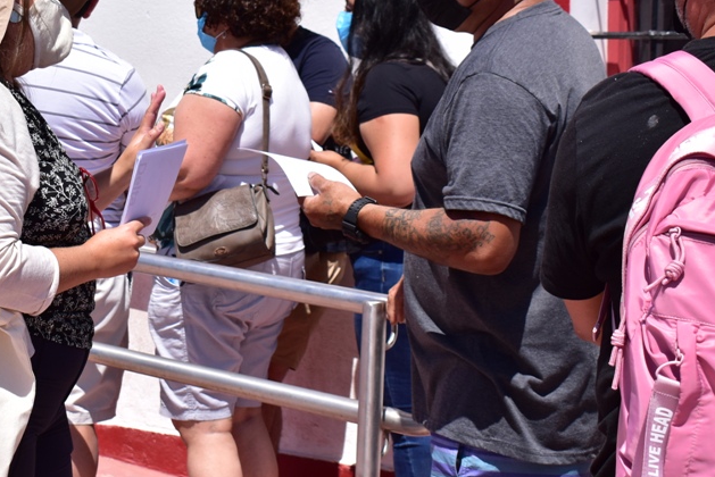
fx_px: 1649
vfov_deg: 16.4
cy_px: 145
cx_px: 150
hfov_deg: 24.1
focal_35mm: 83
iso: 400
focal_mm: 34
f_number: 7.1
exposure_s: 1/2000
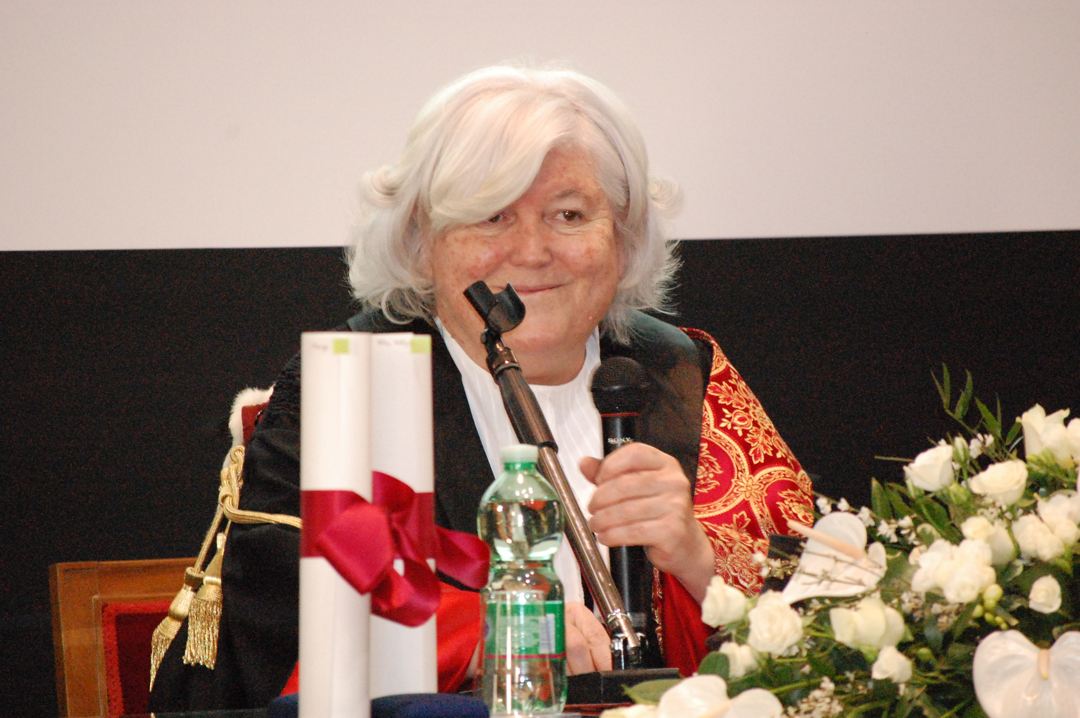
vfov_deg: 4.6
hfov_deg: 6.9
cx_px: 540
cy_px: 359
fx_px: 8992
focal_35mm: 300
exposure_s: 1/60
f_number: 5.6
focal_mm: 200
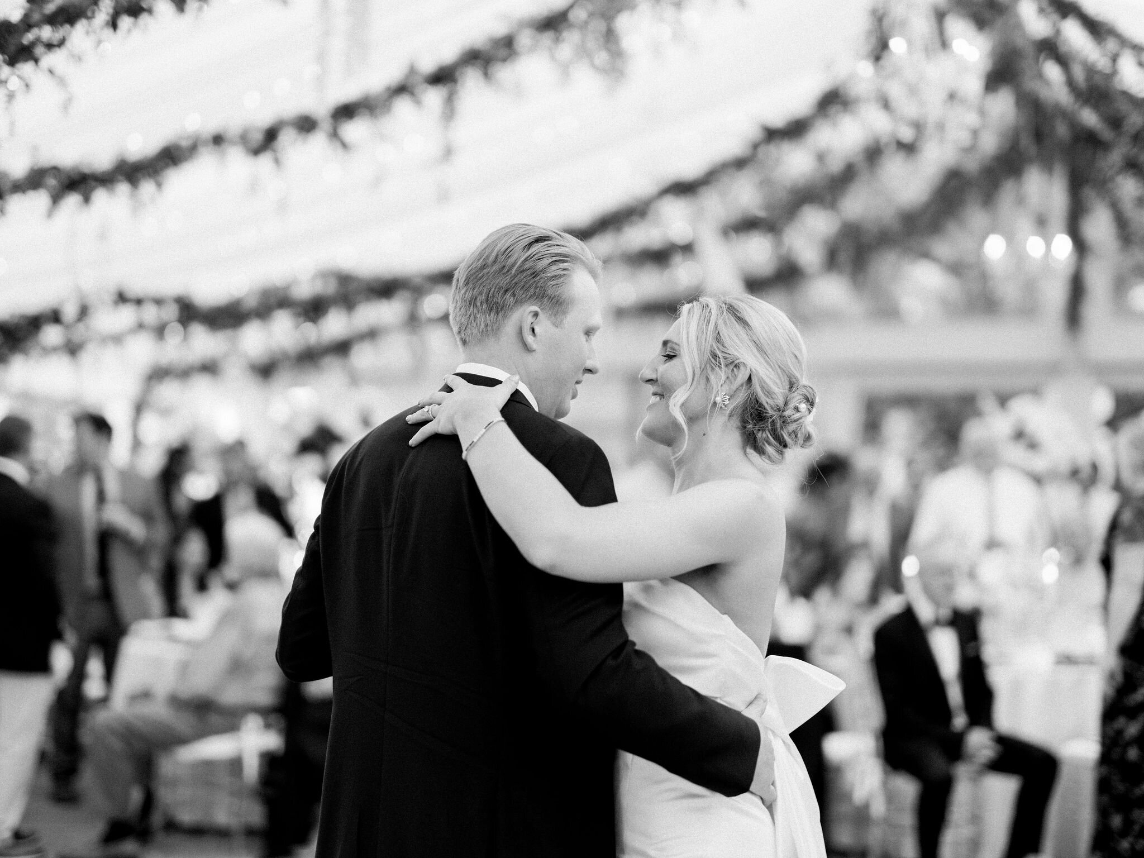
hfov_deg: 30.7
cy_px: 429
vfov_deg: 23.3
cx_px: 572
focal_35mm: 63
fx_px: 2082
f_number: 1.7
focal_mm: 80
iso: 800
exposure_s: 1/125
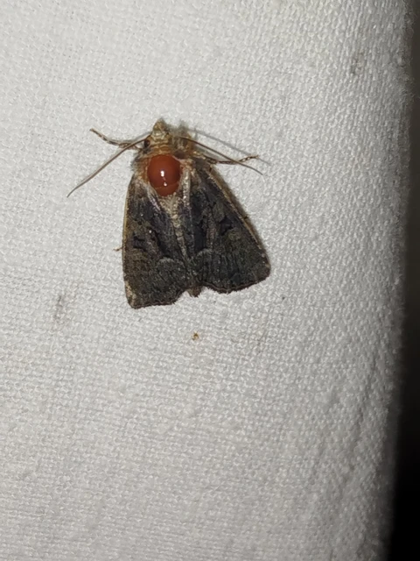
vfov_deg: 21.5
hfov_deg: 16.2
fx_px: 1472
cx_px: 210
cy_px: 280
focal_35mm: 91
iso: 64
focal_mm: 5.31
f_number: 1.7
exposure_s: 1/50
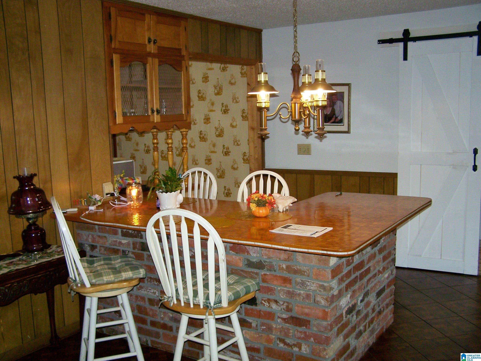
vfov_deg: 37.8
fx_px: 528
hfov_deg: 48.9
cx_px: 240
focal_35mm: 38
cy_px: 180
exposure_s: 1/60
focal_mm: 6.3
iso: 160
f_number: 2.8
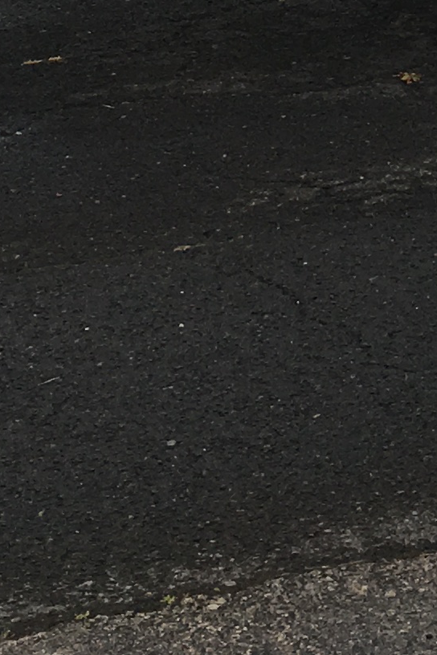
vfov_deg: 12.8
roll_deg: +0.1
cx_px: 692
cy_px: -421
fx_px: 2713
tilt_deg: -5.5
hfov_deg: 8.9
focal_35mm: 149
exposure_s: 1/818
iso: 25
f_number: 2.2
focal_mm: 4.15
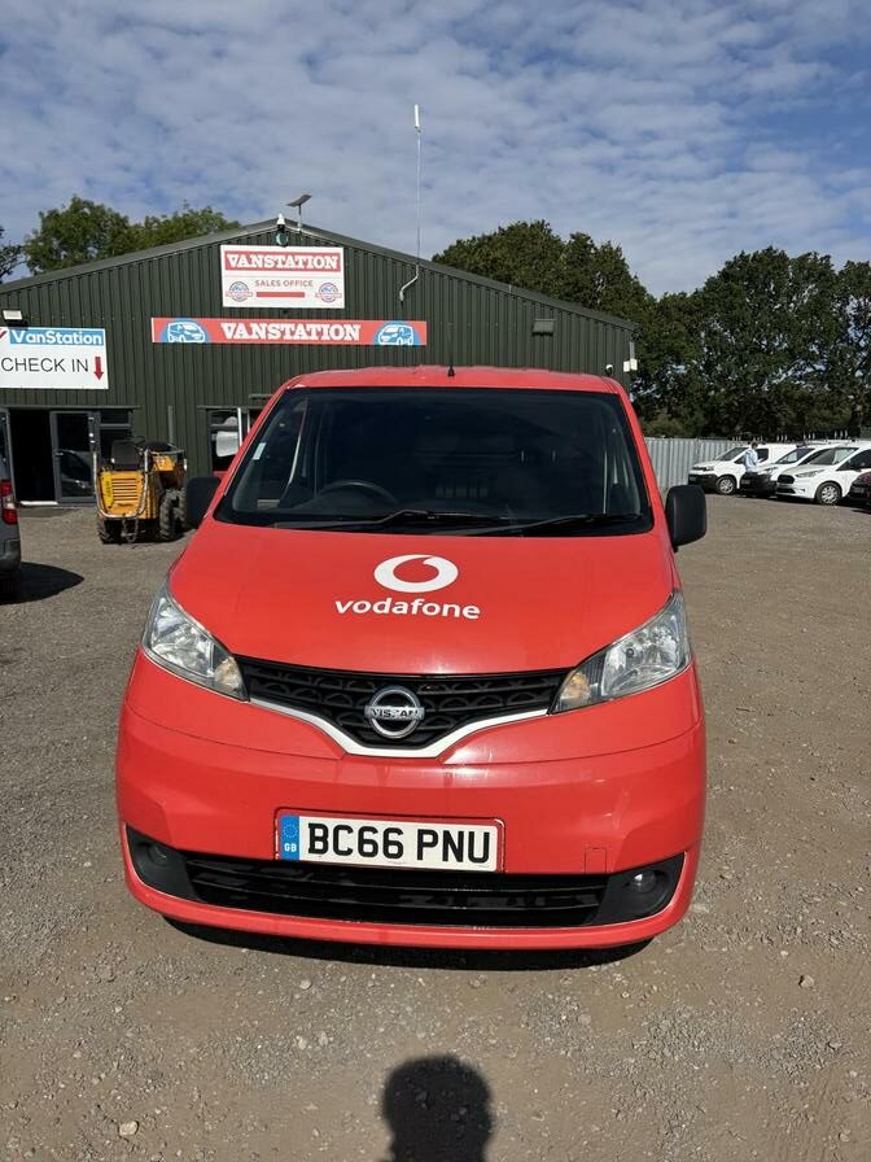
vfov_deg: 67.3
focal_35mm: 26
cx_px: 436
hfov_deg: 53.1
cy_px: 581
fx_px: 872
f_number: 1.6
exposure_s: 1/5814
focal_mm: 5.96
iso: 50
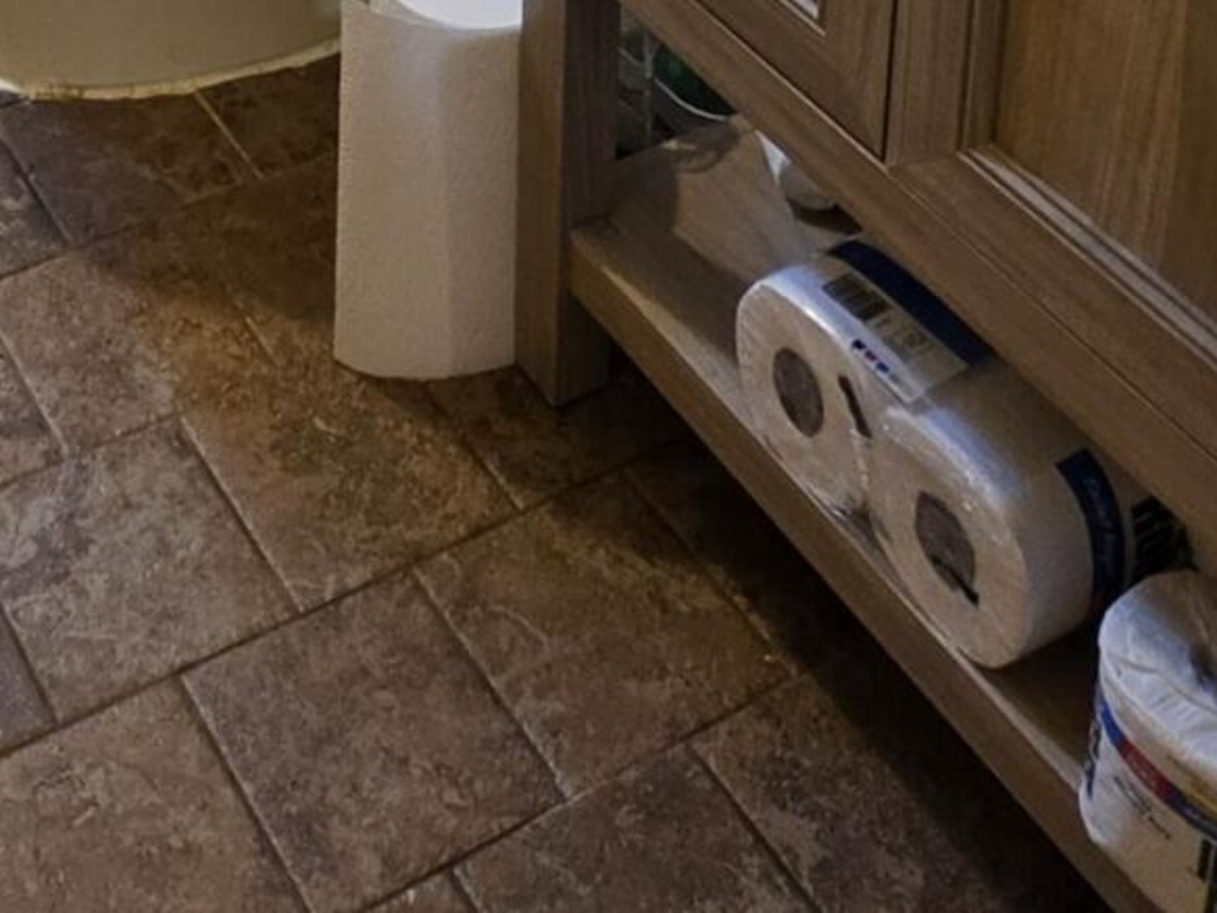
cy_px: -905
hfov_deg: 31.3
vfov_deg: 17.9
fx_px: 2004
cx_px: 2
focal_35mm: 57
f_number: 1.9
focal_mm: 2.2
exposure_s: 1/120
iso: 160
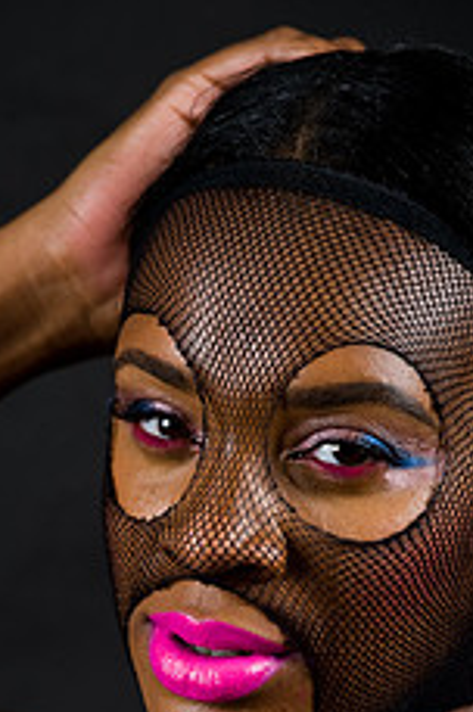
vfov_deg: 5.2
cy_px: 550
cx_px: 182
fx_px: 7768
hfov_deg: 3.5
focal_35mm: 393
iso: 200
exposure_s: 1/125
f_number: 5.6
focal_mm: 200
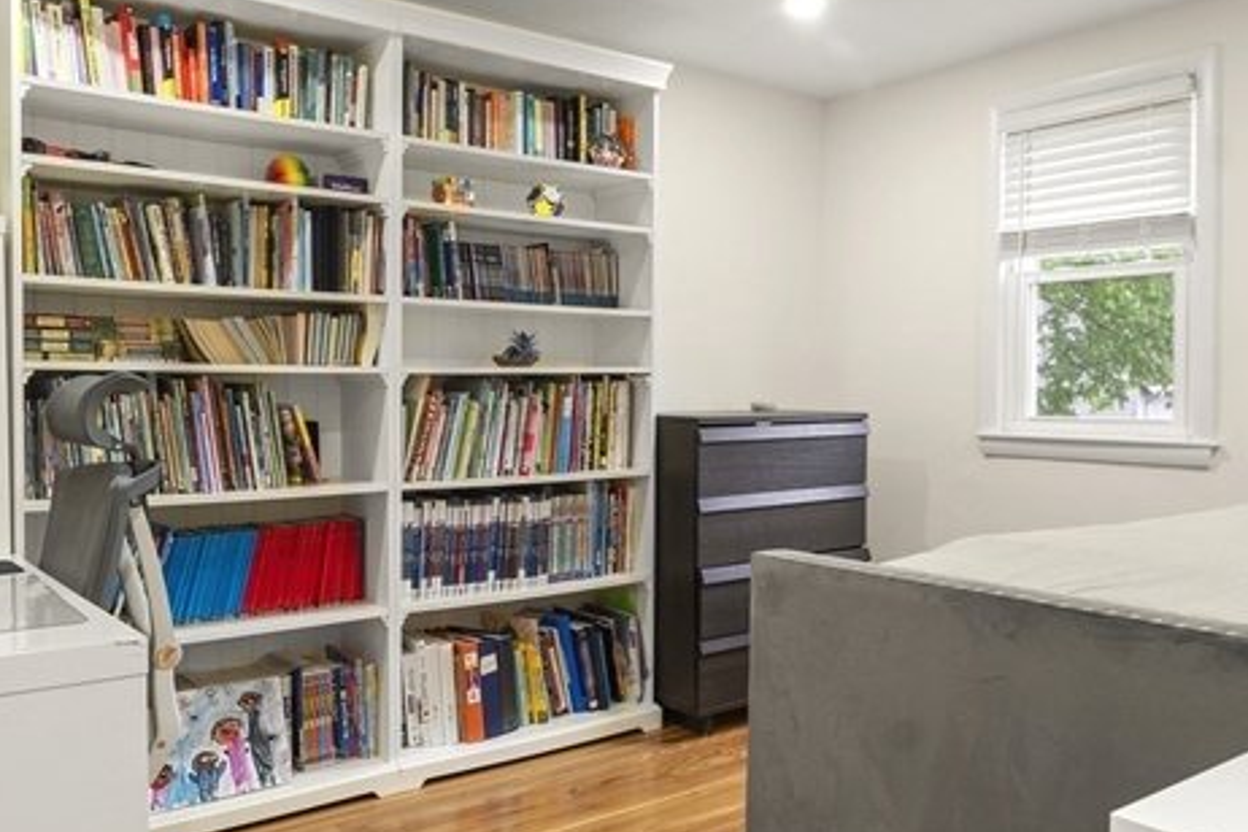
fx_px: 1075
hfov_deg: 60.1
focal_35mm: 31
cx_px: 708
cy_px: 407
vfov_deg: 42.3
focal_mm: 14
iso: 320
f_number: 7.1
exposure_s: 1/3
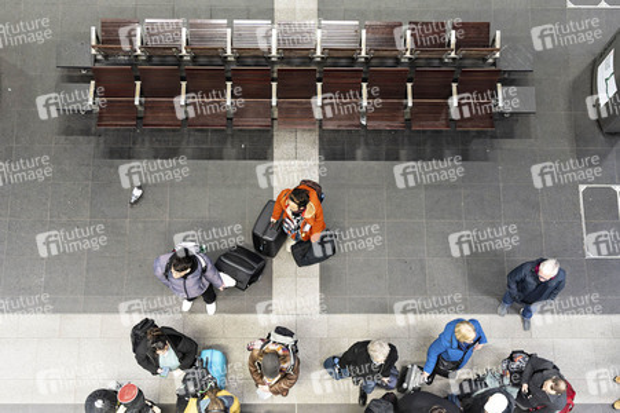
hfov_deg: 50.7
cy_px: 206
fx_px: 654
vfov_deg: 35.0
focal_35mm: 38
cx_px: 310
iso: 8000
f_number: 4
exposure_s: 1/100
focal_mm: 25.4
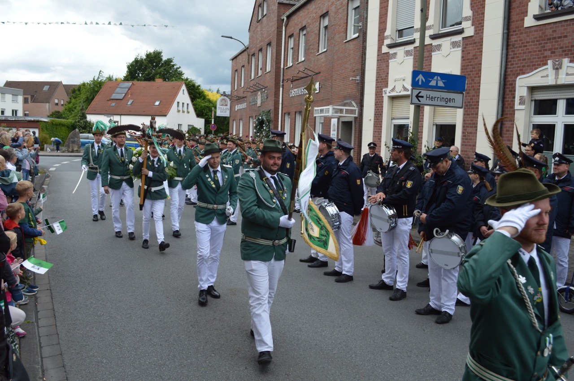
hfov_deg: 57.3
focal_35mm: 33
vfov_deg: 39.9
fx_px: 526
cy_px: 190
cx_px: 287
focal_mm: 22
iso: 100
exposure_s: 1/200
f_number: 7.1
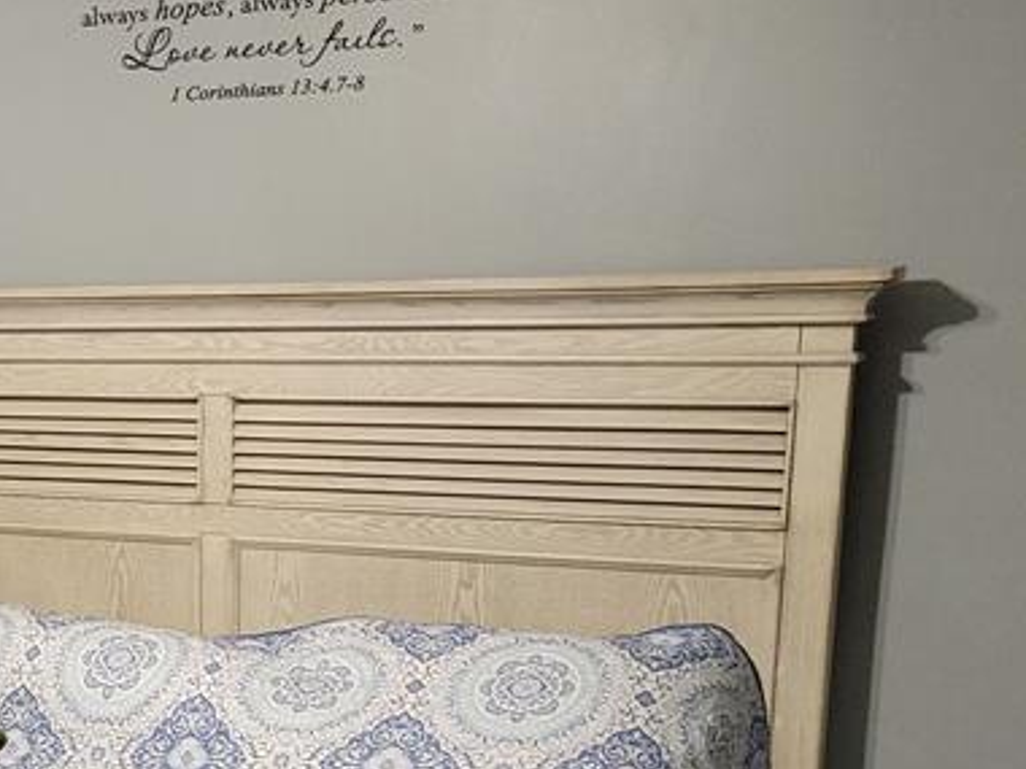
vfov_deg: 20.5
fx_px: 2075
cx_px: -111
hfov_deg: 25.7
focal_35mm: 70
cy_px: 731
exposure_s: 1/40
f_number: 1.8
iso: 250
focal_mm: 5.4
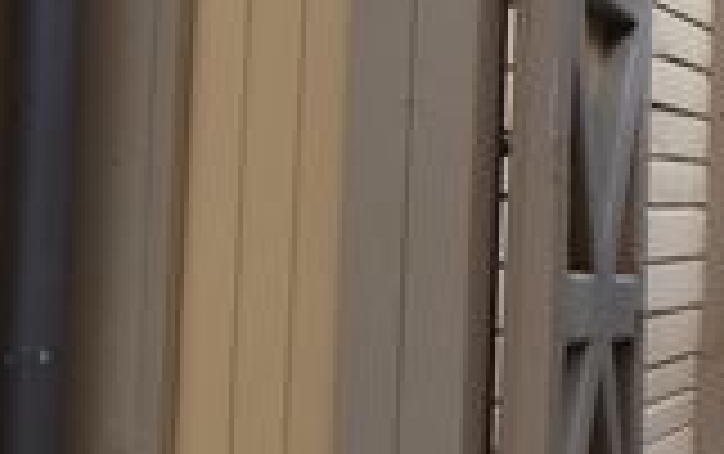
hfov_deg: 13.9
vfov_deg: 9.4
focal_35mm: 139
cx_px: 1156
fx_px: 2746
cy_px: 74
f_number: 8
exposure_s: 1/250
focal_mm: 23
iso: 200
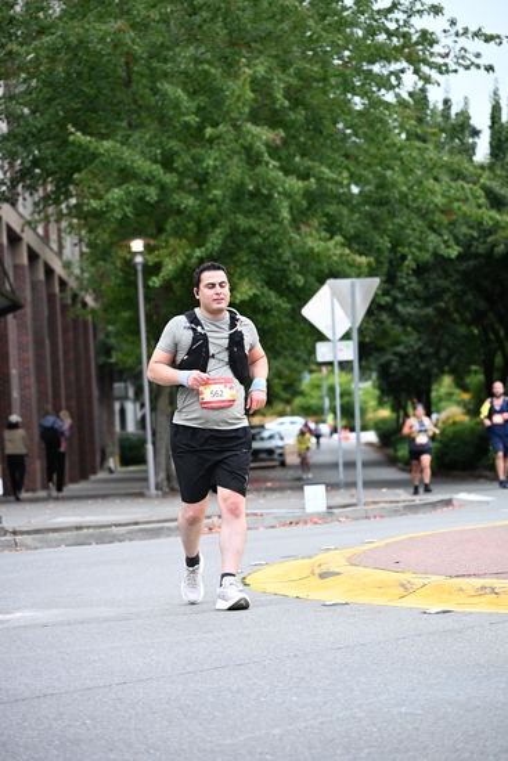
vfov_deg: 17.1
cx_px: 254
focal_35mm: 120
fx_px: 2538
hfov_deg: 11.4
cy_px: 380
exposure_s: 1/500
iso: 1600
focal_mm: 120
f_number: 4
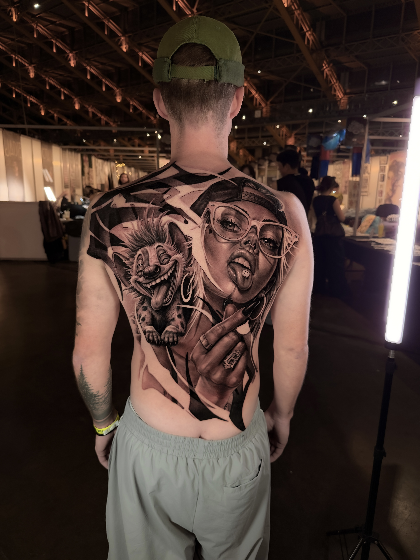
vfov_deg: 71.6
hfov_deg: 56.8
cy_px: 280
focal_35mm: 24
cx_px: 210
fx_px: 388
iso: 160
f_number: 1.8
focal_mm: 6.76
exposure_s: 1/50
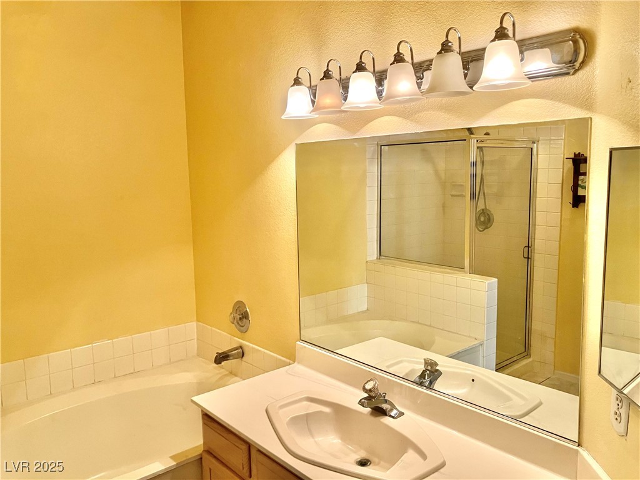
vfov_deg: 49.7
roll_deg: +0.9
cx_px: 320
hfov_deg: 63.4
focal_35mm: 28
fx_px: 518
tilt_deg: -8.5
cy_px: 240
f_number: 1.8
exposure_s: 1/60
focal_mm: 3.99
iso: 200
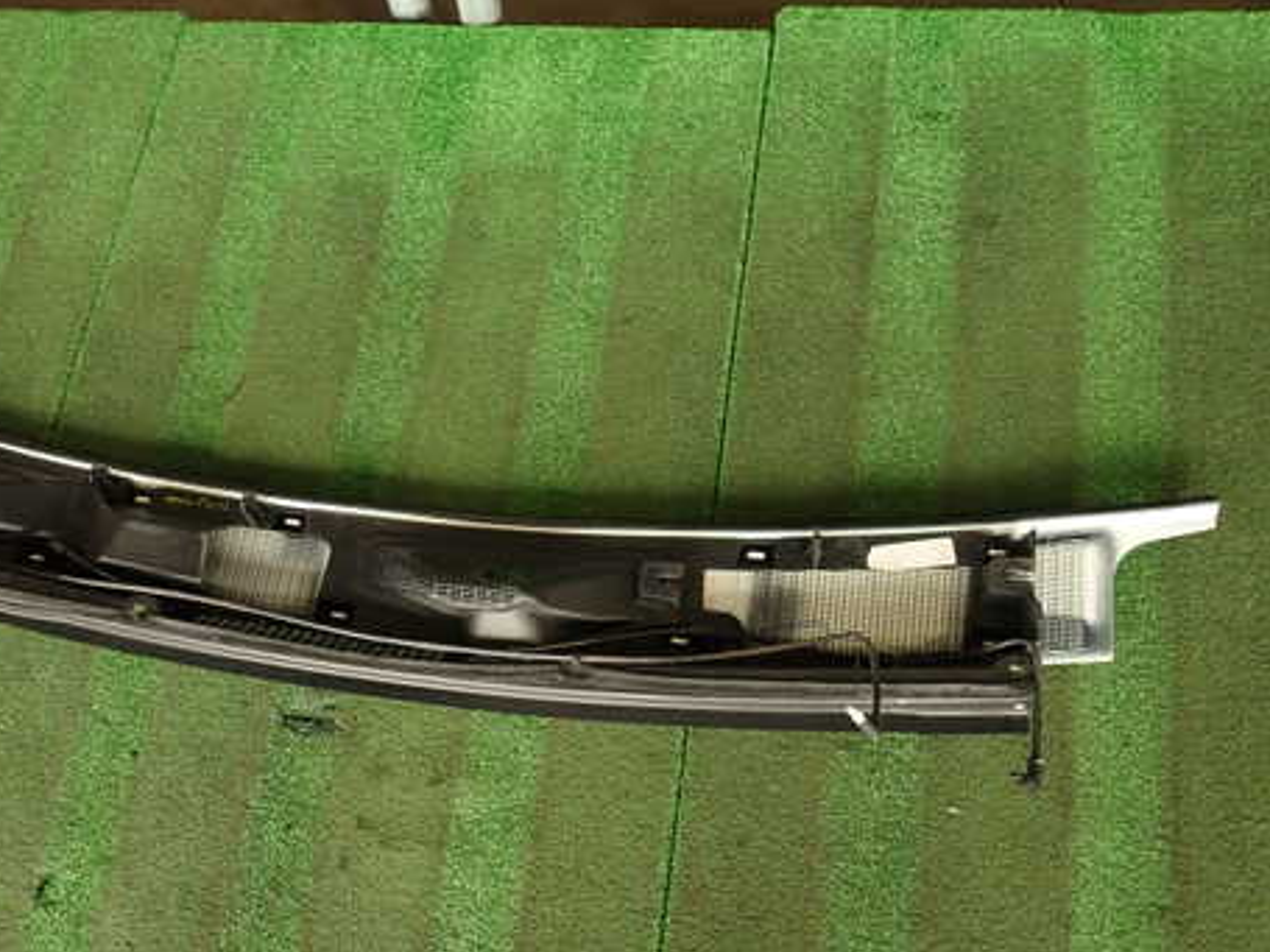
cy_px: 533
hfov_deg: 54.4
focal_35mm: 33
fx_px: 1210
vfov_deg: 42.9
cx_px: 435
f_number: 2
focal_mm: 4.5
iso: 160
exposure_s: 1/60
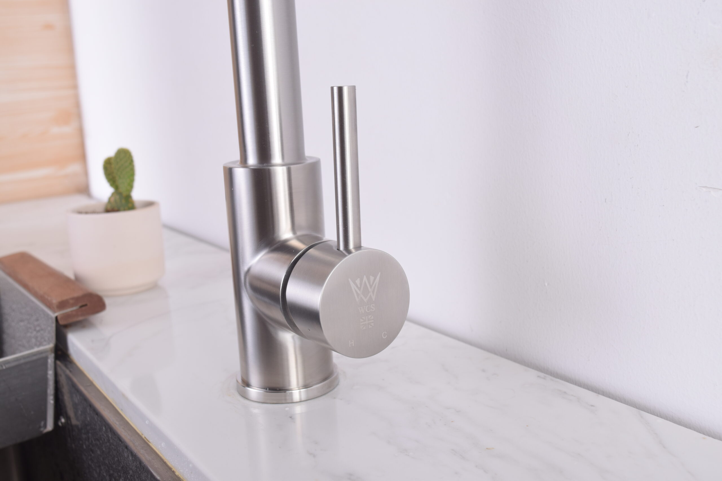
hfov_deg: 46.4
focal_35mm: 42
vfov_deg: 31.9
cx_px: 361
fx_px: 842
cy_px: 240
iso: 100
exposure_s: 1/160
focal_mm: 28
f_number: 8
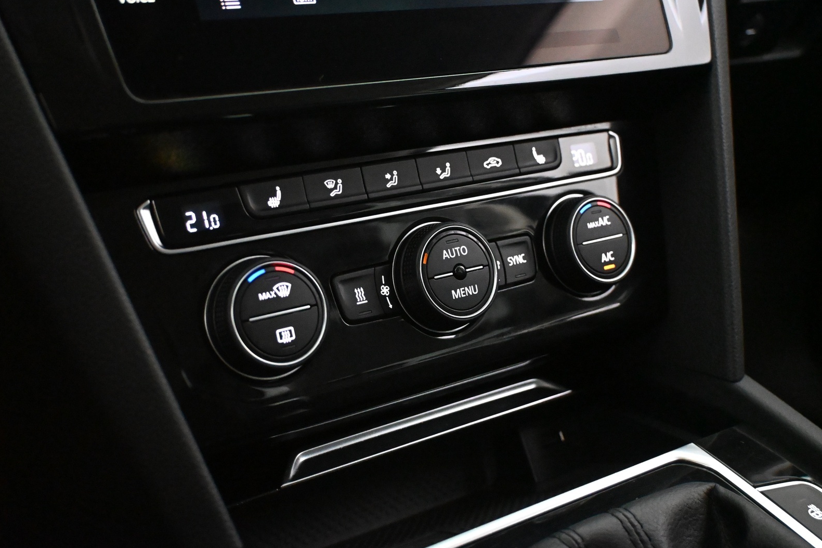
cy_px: 275
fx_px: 965
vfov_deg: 31.7
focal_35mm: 42
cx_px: 403
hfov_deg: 46.1
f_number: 4.5
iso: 11400
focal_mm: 27.5
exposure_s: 1/60
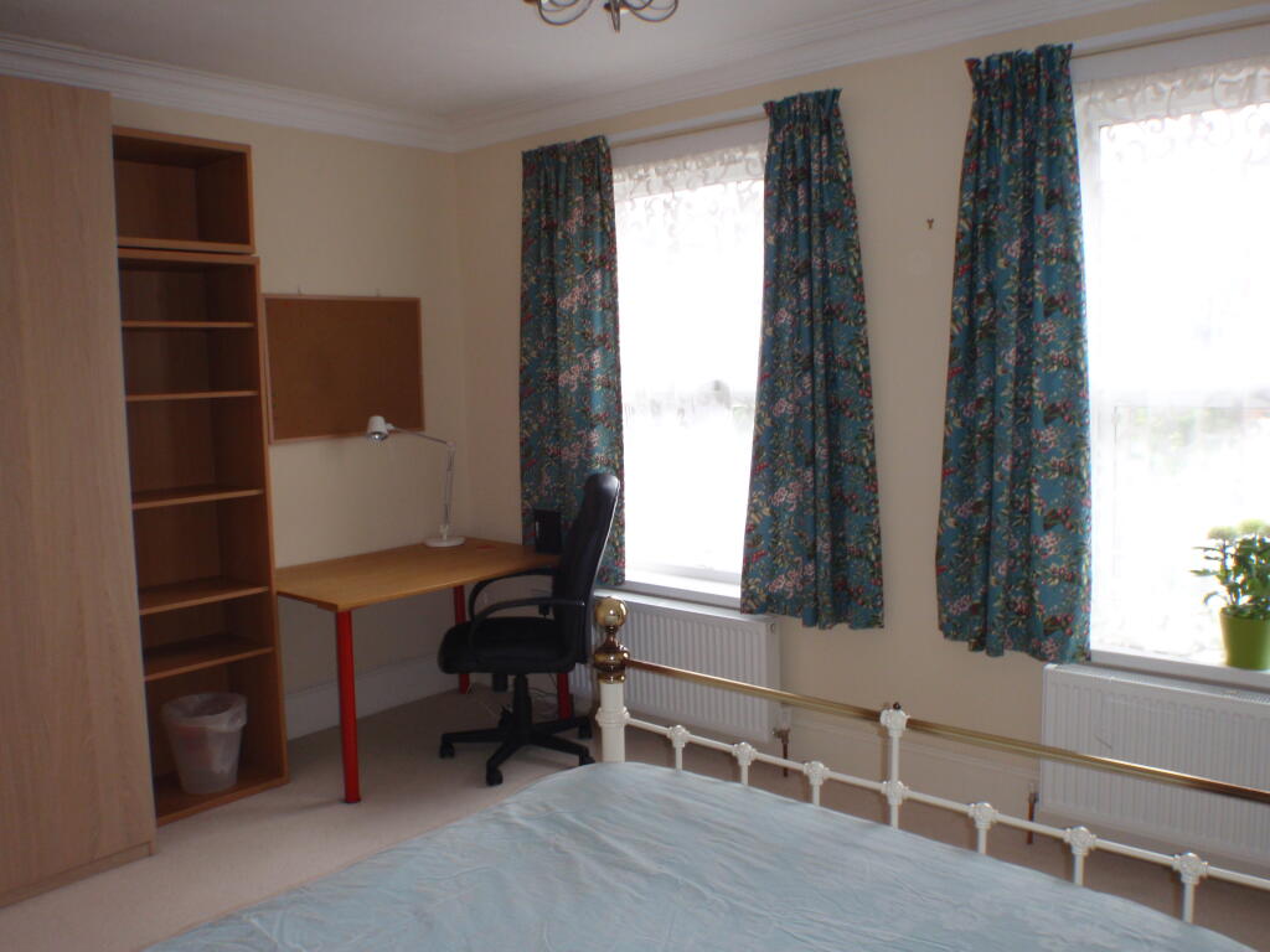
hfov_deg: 63.4
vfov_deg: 49.7
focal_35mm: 28
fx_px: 1027
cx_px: 635
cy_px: 476
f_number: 3.5
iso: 100
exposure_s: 1/30
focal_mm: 5
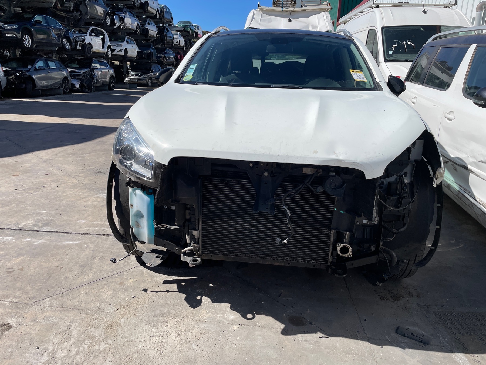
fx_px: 365
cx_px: 243
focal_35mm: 26
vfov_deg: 53.1
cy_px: 182
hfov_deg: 67.3
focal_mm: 4.2
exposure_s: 1/5814
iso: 32
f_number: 1.6
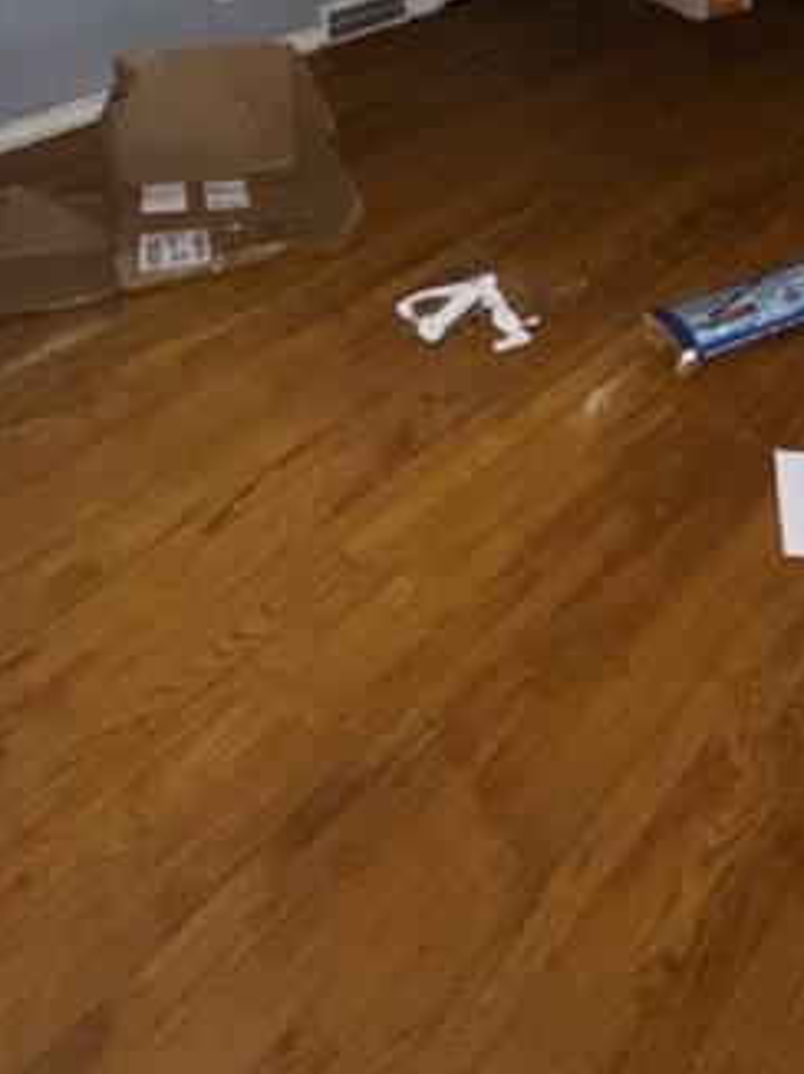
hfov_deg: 40.9
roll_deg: -0.6
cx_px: 656
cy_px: -188
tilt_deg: -8.1
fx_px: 1023
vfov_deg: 40.6
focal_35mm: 33
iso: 640
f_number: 2.2
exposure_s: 1/16
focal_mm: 2.22
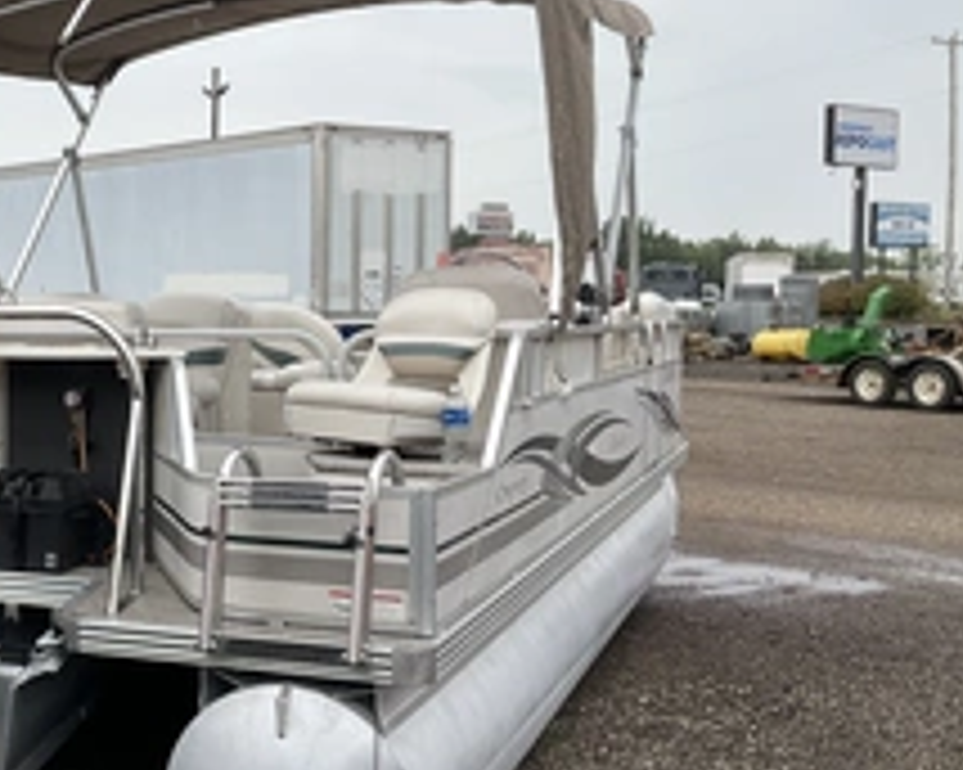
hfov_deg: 34.0
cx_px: 148
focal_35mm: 53
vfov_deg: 28.6
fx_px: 1510
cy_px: 419
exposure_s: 1/883
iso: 25
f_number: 1.8
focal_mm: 3
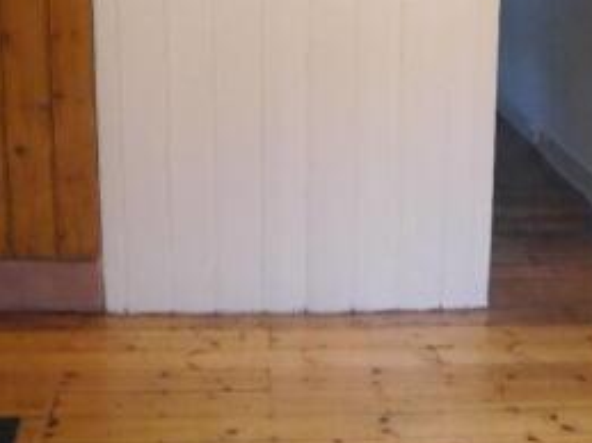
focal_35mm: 63
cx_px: 334
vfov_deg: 23.1
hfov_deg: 30.7
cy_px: 131
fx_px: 1077
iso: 3200
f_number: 7.1
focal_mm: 14
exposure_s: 1/20
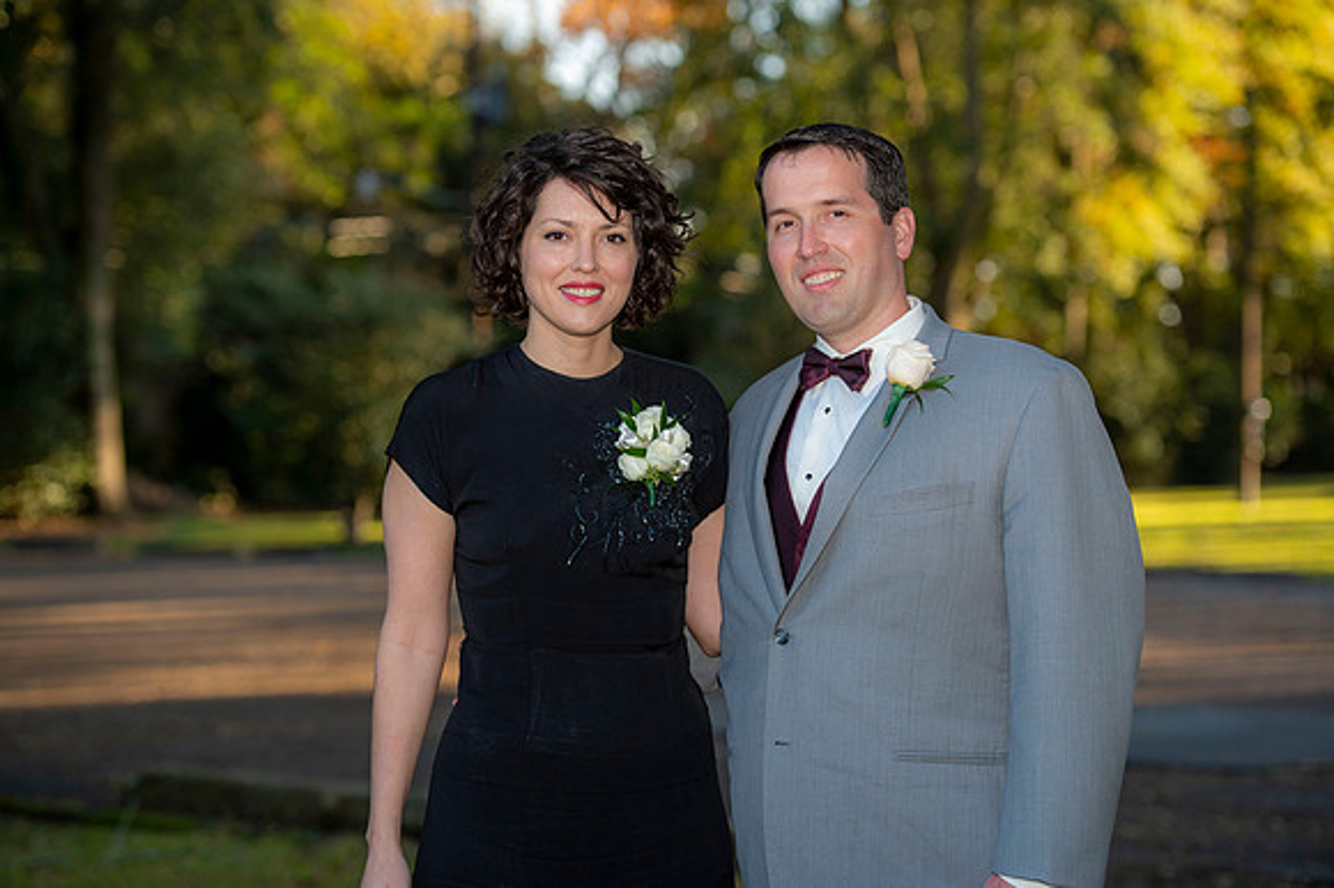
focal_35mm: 98
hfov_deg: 20.8
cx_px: 667
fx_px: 3629
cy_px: 444
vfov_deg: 13.9
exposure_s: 1/250
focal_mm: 98
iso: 200
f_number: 3.5
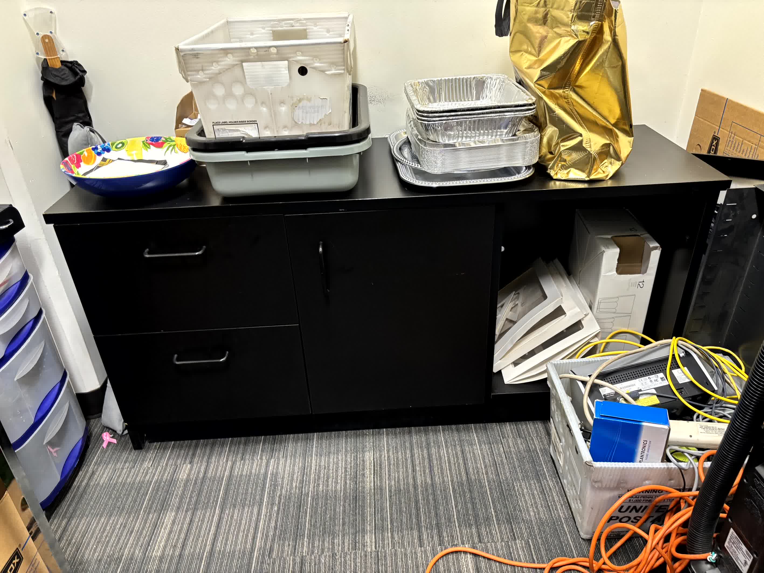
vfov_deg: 53.1
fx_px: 574
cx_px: 382
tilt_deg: -29.8
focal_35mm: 26
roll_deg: +2.7
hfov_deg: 67.3
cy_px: 286
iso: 320
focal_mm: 5.96
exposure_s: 1/60
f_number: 1.6
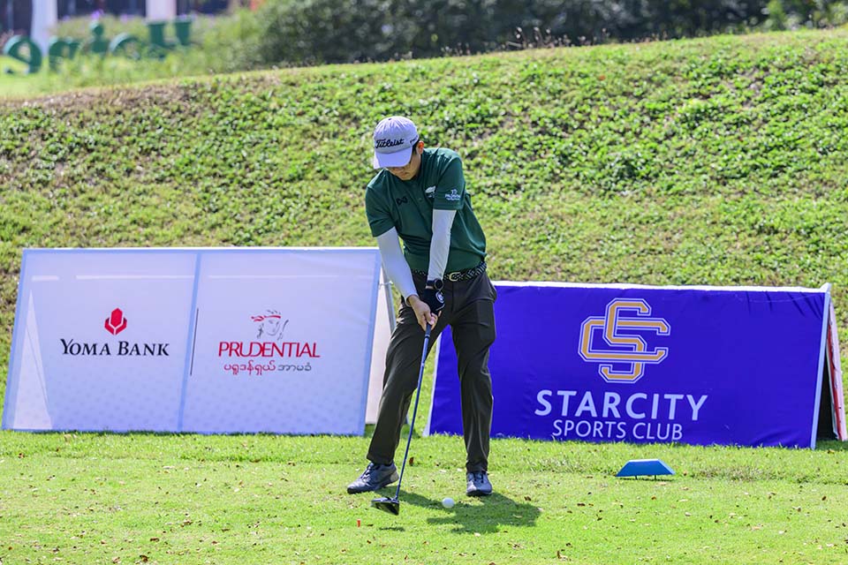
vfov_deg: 11.0
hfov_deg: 16.4
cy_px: 282
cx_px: 424
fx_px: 2944
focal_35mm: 125
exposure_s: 1/6400
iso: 640
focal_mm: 125
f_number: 3.2
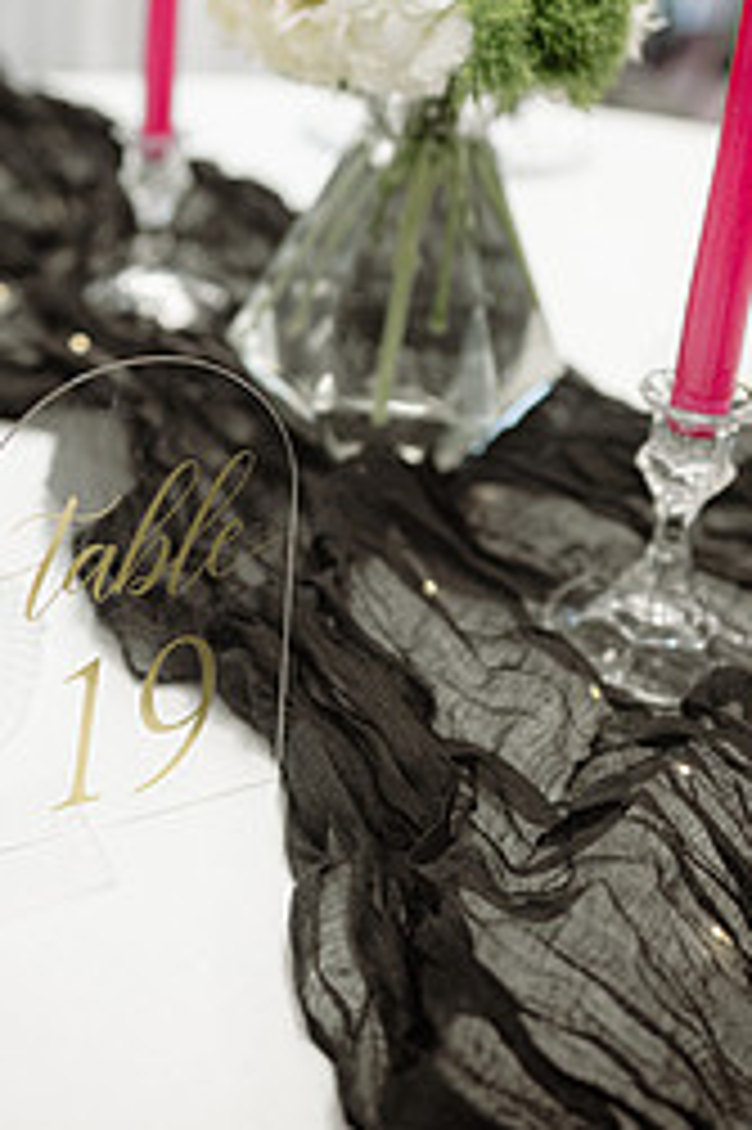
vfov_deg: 44.4
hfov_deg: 31.0
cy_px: 333
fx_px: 1349
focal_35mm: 43
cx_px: 270
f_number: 2.2
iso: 500
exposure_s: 1/400
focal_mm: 24
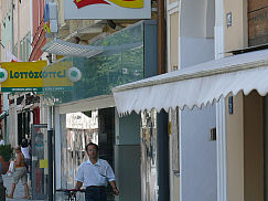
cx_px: 133
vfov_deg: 8.4
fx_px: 1362
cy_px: 125
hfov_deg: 11.2
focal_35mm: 176
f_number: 5.6
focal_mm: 18
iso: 100
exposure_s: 1/250
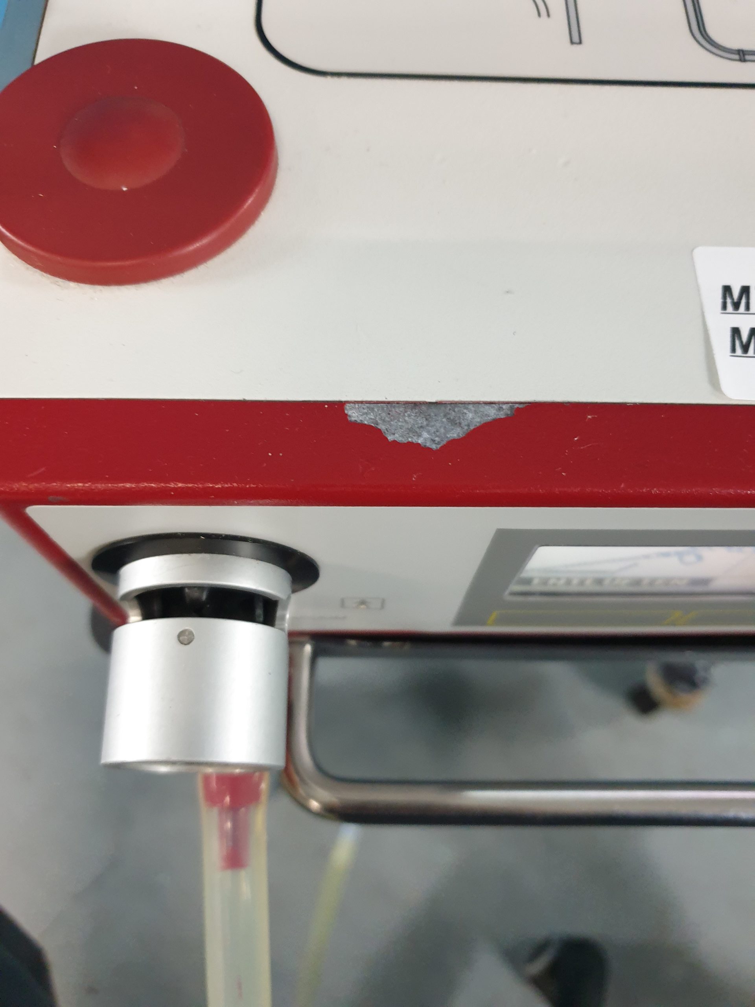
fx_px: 756
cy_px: 504
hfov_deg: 53.1
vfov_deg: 67.3
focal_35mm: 26
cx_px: 378
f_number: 1.5
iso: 320
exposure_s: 1/50
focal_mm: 4.3
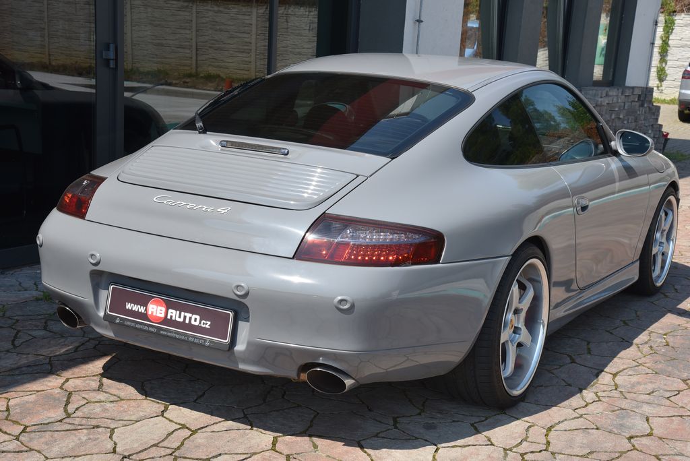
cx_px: 345
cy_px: 230
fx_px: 997
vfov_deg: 26.0
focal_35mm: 52
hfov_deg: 38.2
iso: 500
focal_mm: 52
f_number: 11
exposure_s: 1/500
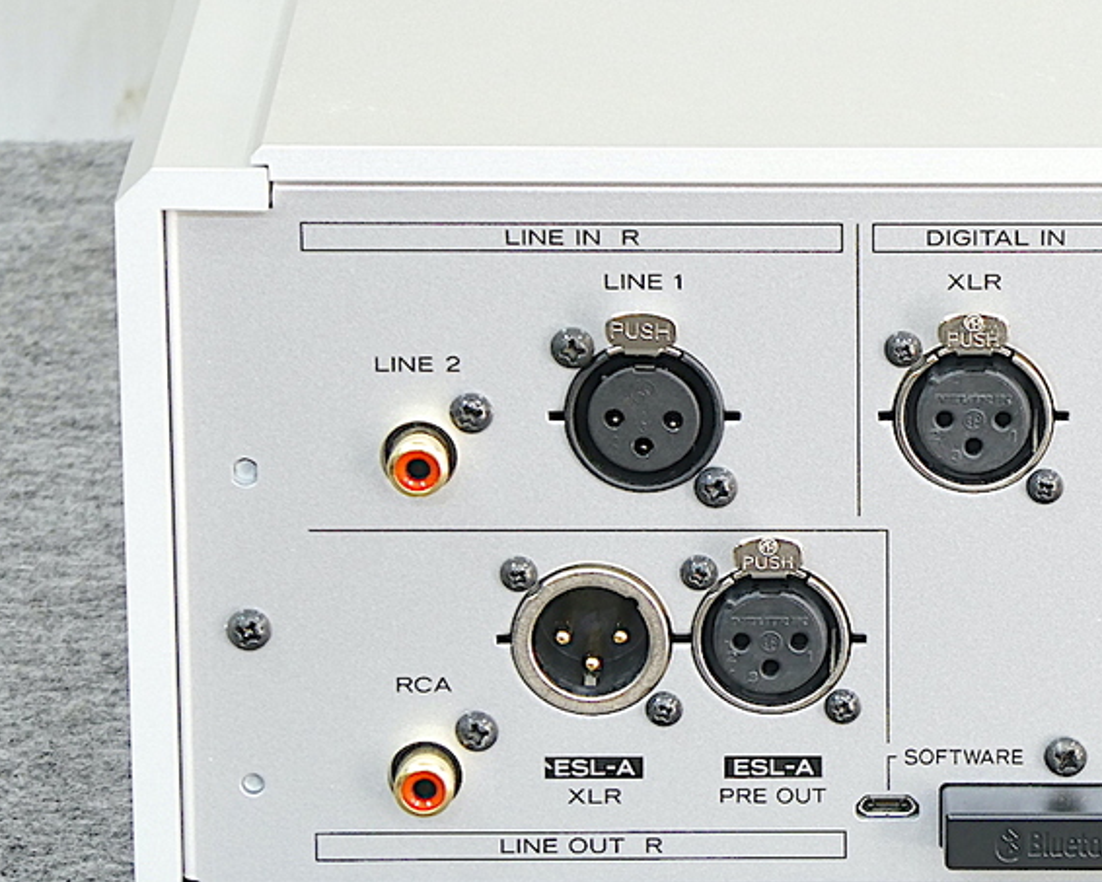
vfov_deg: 5.8
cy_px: 555
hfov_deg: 7.3
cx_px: 878
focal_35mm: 265
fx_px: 8644
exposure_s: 1/8
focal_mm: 28.7
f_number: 5.5
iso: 200
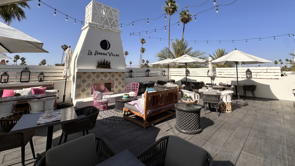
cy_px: 57
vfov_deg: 65.5
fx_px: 125
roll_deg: +0.0
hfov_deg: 99.4
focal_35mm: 16
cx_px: 151
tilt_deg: +6.3
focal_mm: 2.22
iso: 50
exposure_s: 1/2817
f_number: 2.2
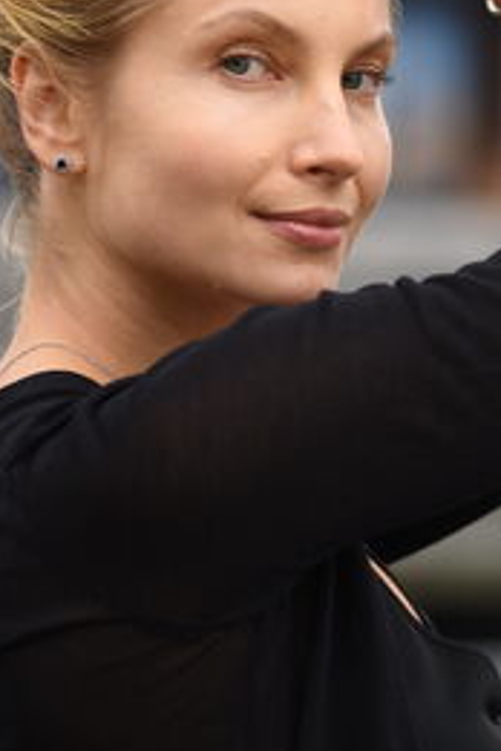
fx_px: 6052
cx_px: 294
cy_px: 81
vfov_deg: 7.1
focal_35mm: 290
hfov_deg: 4.7
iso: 100
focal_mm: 105
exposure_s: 1/200
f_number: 3
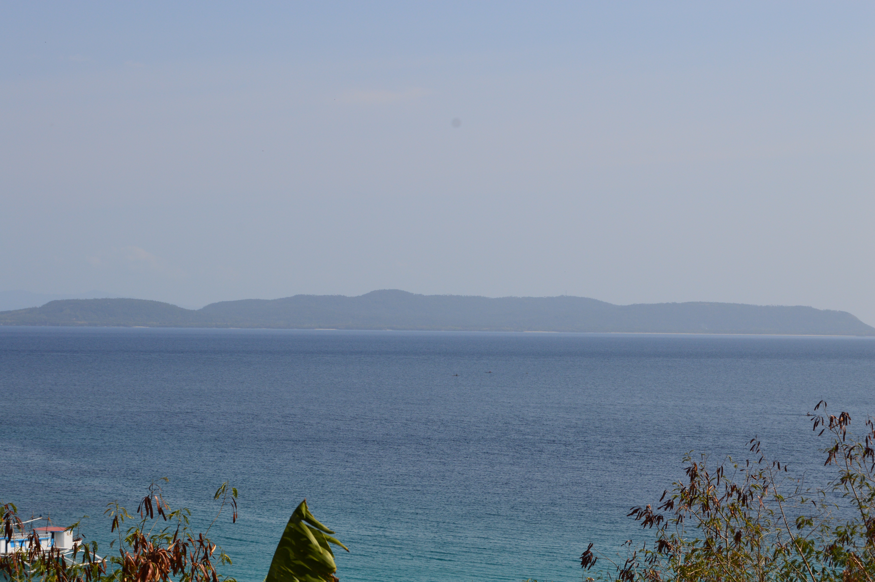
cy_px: 291
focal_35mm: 82
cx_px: 438
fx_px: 2003
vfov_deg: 16.5
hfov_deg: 24.6
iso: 250
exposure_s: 1/500
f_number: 11
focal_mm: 55
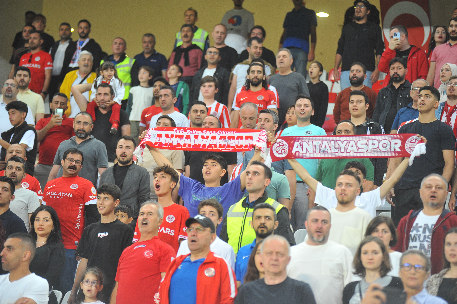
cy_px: 152
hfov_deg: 12.5
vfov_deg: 8.3
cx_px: 228
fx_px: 2093
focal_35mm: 165
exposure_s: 1/400
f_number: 6.3
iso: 2000
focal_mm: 165
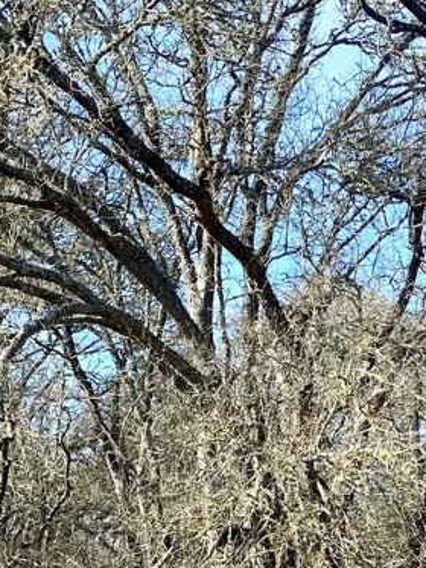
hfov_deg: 13.7
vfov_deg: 17.6
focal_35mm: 107
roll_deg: +2.5
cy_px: 664
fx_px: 1755
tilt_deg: -0.7
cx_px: 406
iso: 32
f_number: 1.8
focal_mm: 4.25
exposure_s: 1/1377
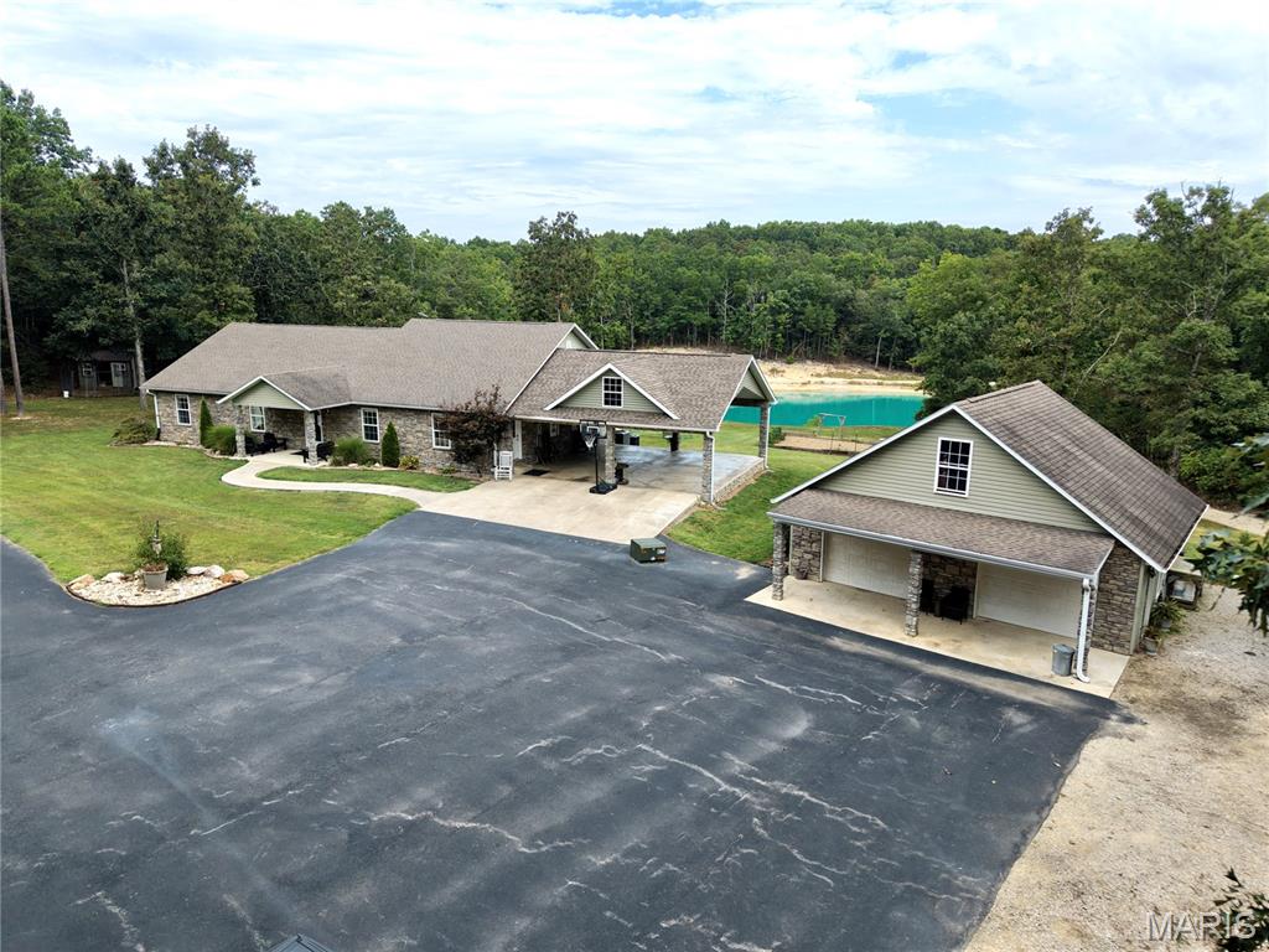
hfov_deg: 71.6
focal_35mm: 24
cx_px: 634
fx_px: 880
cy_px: 476
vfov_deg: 56.8
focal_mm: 8.67
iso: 100
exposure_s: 1/1250
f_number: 1.8
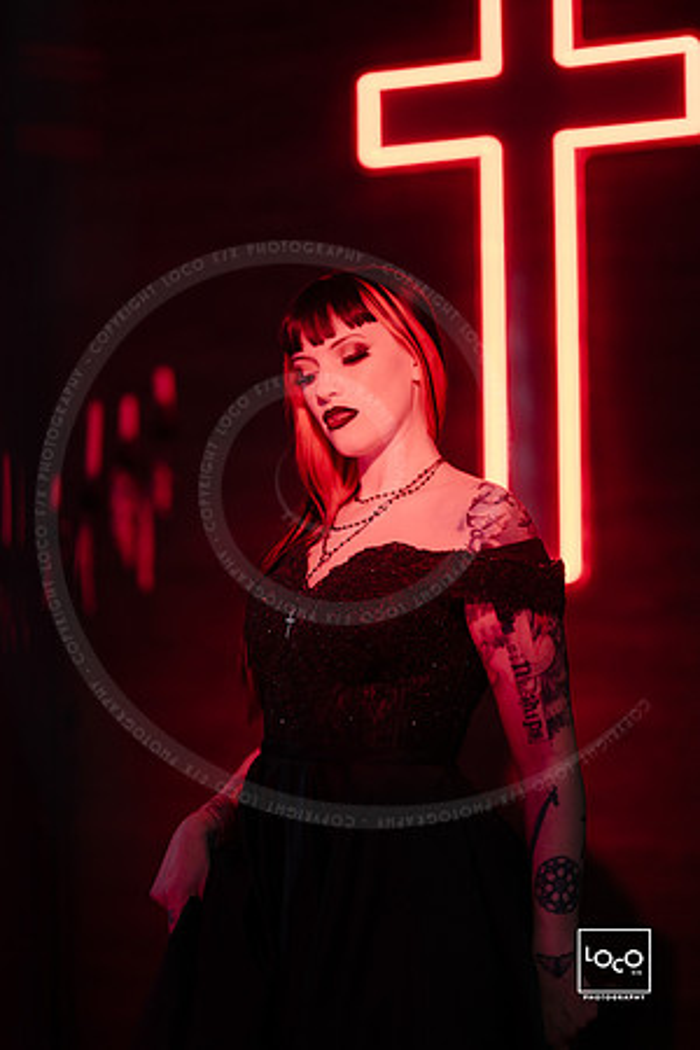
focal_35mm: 85
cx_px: 350
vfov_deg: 23.9
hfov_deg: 16.1
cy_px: 525
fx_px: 2479
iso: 320
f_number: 1.2
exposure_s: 1/320
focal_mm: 85
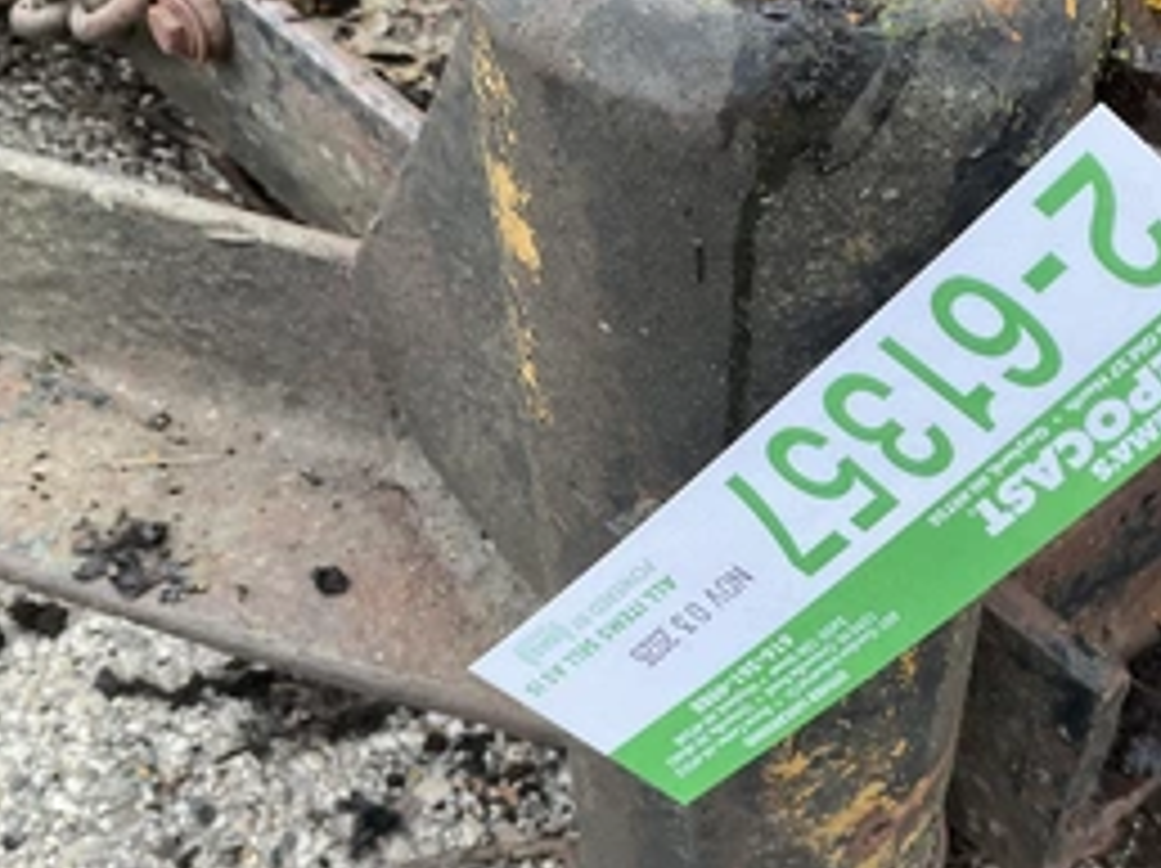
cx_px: 842
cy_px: 445
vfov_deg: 32.1
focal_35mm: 45
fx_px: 1508
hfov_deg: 41.1
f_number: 1.8
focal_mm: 3
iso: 25
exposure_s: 1/122
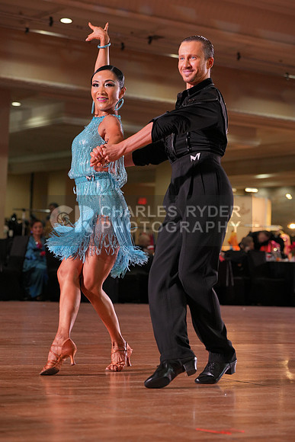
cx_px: 148
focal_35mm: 84
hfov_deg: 16.3
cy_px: 221
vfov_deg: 24.2
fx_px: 1032
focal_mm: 84
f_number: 4
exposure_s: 1/400
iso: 1250
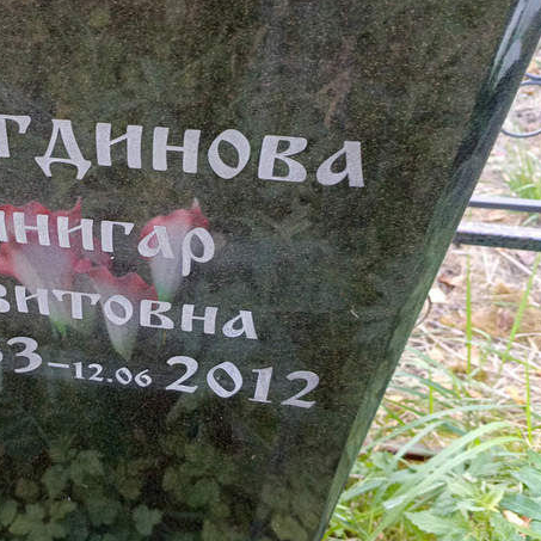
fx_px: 690
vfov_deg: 42.7
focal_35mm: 39
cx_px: 109
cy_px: 230
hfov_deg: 41.0
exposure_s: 1/60
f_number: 1.69
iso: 352
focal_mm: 4.76
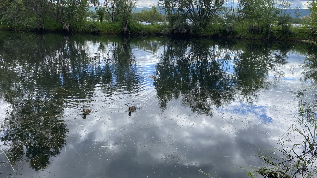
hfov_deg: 66.1
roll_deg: -1.3
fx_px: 244
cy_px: 59
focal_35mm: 29
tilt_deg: -8.9
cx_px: 162
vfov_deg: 39.7
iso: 32
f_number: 1.8
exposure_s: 1/1218
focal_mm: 4.25
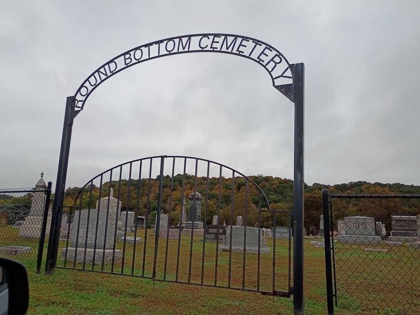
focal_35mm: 29
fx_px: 352
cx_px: 210
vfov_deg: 48.2
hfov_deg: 61.7
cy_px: 158
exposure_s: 1/125
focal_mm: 4.27
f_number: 1.8
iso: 100
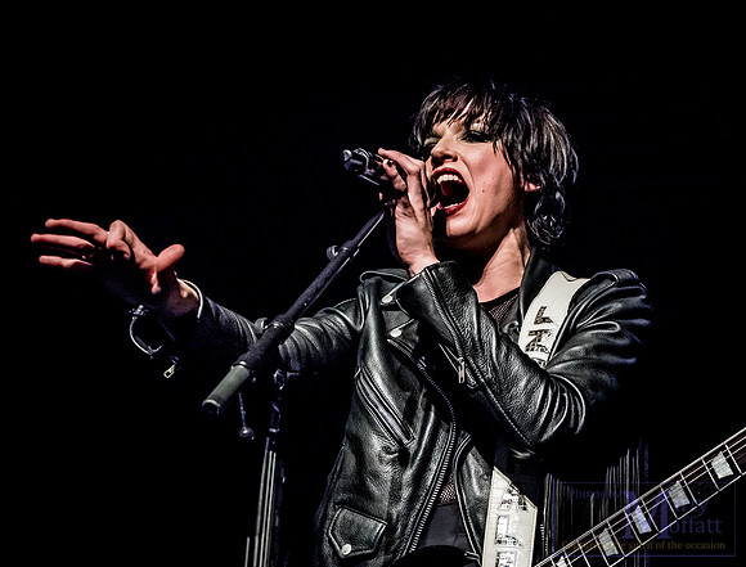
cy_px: 276
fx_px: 1849
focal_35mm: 85
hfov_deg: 22.8
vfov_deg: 17.4
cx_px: 457
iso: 1600
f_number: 4
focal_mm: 35
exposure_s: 1/100
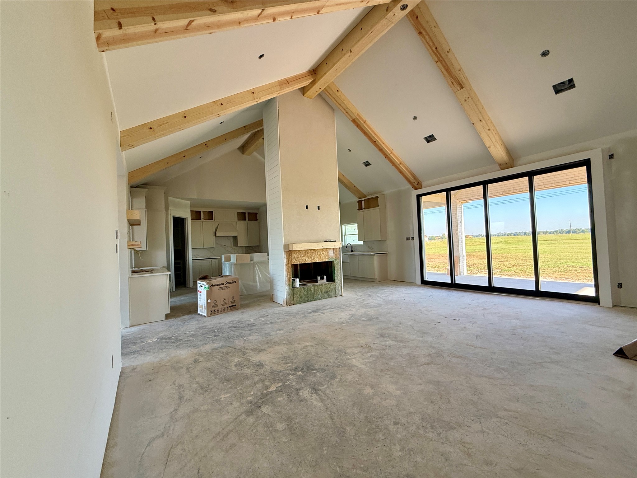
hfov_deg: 102.1
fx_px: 258
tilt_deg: +1.5
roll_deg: +2.3
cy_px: 239
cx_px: 318
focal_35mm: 14
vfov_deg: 85.7
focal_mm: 2.22
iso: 160
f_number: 2.2
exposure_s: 1/99
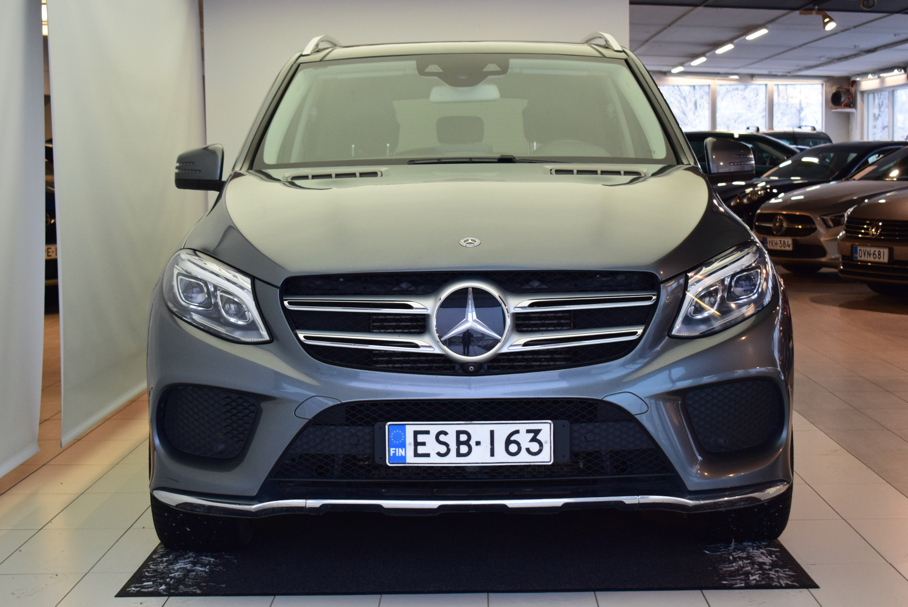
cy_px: 304
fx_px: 1590
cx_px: 454
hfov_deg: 31.9
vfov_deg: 21.6
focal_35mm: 63
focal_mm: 42
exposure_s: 1/320
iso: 1600
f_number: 5
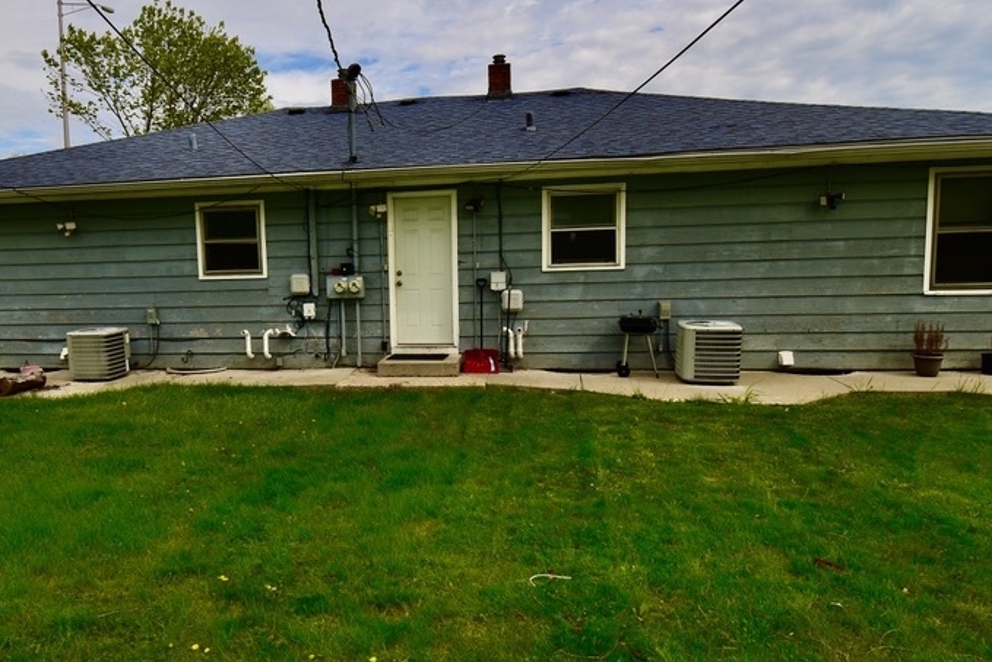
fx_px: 661
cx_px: 389
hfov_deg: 72.8
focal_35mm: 24
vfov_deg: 53.2
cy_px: 336
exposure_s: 1/200
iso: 100
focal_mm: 10
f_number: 10
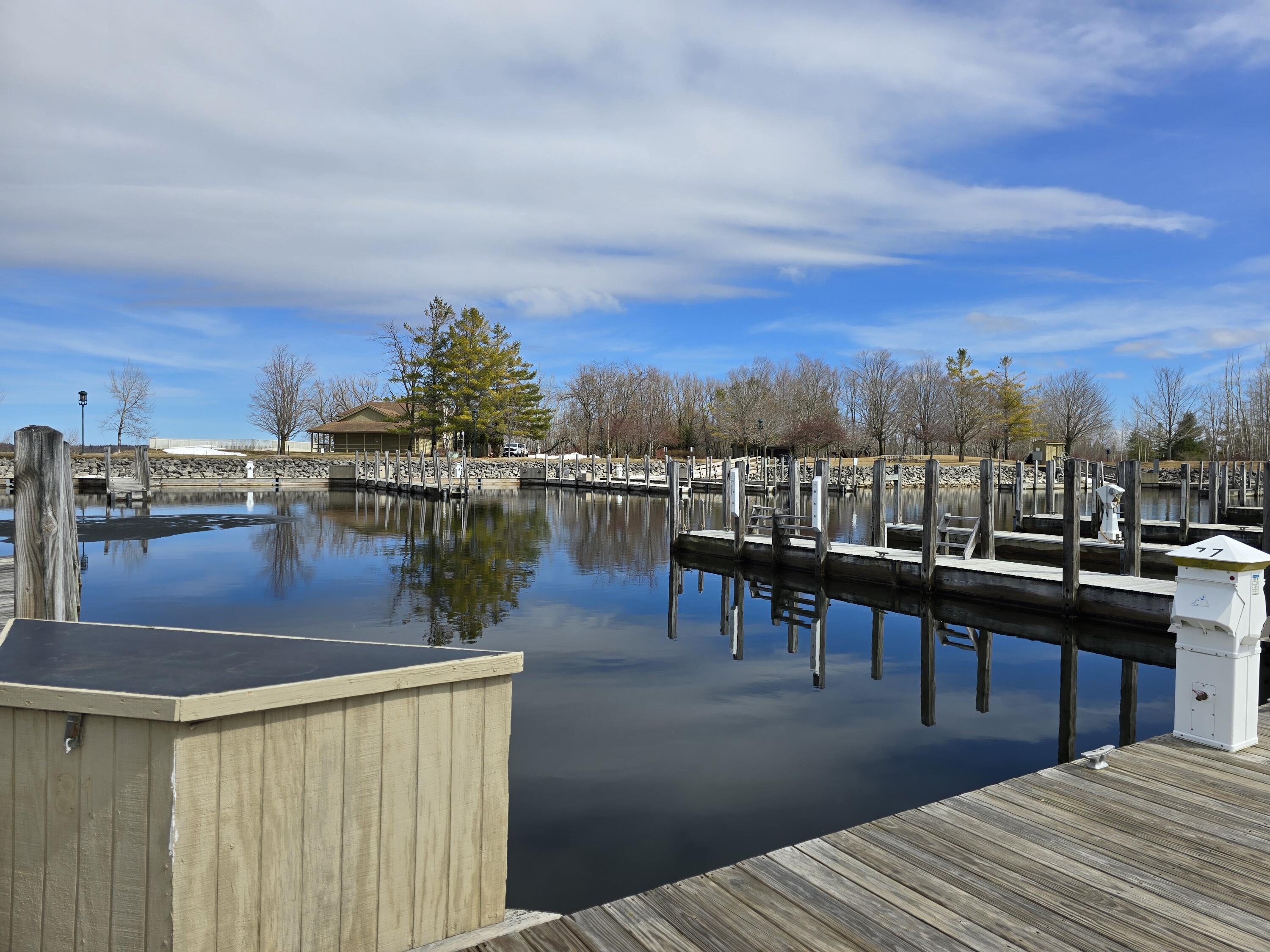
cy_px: 476
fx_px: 844
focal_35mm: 23
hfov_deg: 73.9
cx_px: 635
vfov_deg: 58.9
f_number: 1.7
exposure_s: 1/1157
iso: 12
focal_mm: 6.3
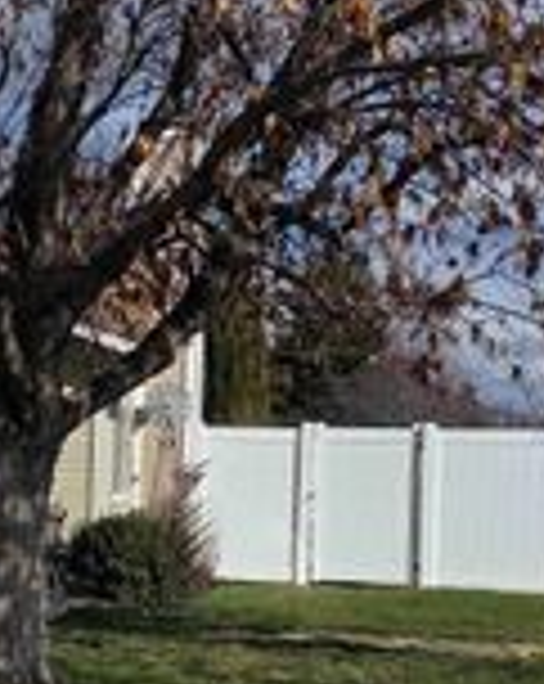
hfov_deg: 18.5
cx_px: -247
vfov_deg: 25.2
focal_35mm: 74
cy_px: 569
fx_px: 1494
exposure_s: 1/7891
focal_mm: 5.4
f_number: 1.8
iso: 64
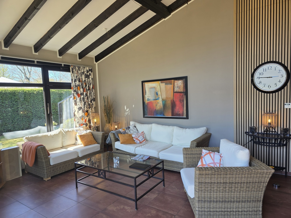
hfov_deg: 73.9
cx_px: 146
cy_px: 109
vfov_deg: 58.9
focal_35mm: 23
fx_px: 193
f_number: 1.7
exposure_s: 1/180
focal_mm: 6.3
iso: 40
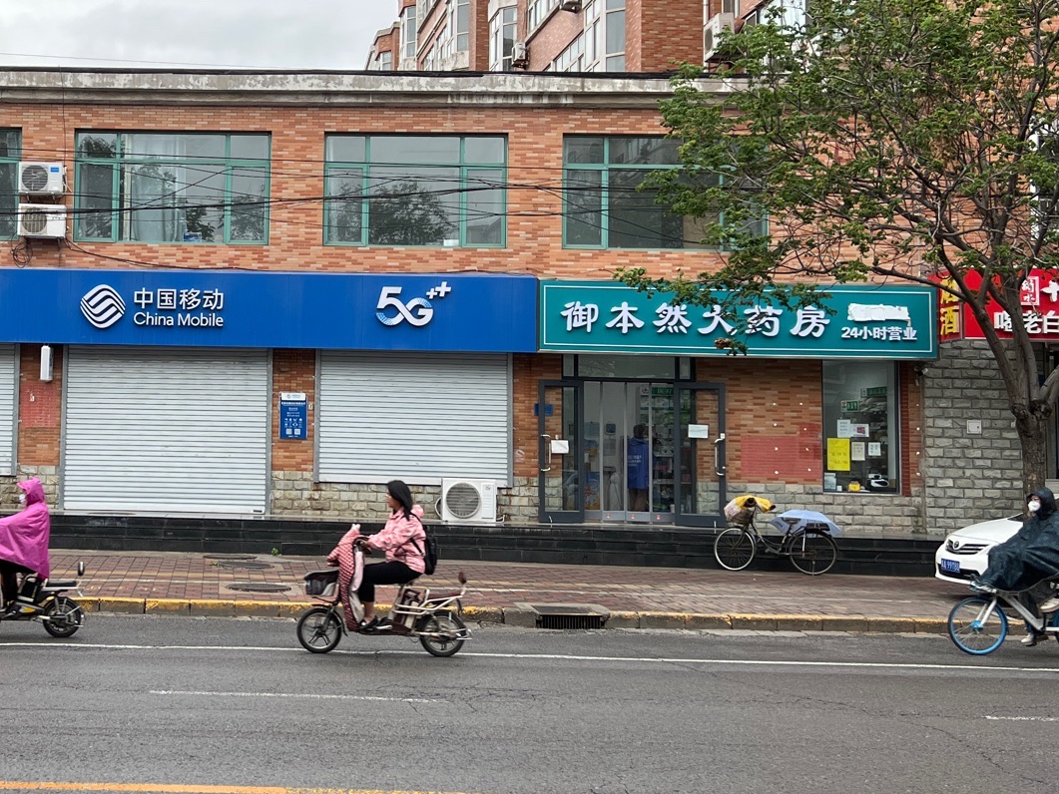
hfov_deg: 37.3
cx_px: 184
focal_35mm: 49
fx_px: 1499
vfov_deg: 29.6
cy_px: 331
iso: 40
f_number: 1.5
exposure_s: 1/271
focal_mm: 5.7
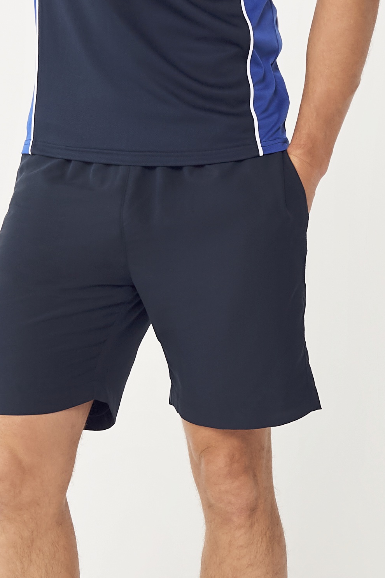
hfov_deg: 11.4
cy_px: 223
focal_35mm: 120
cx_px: 196
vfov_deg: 17.0
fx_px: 1925
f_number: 8
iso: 320
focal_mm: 32
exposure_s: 1/200
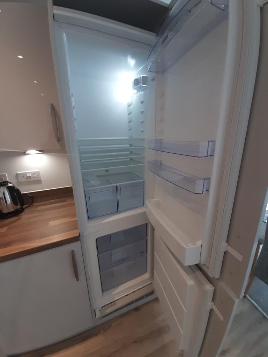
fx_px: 134
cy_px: 178
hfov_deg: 89.9
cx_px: 134
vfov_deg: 106.2
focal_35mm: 13
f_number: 2.2
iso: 80
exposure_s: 1/50
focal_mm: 1.42
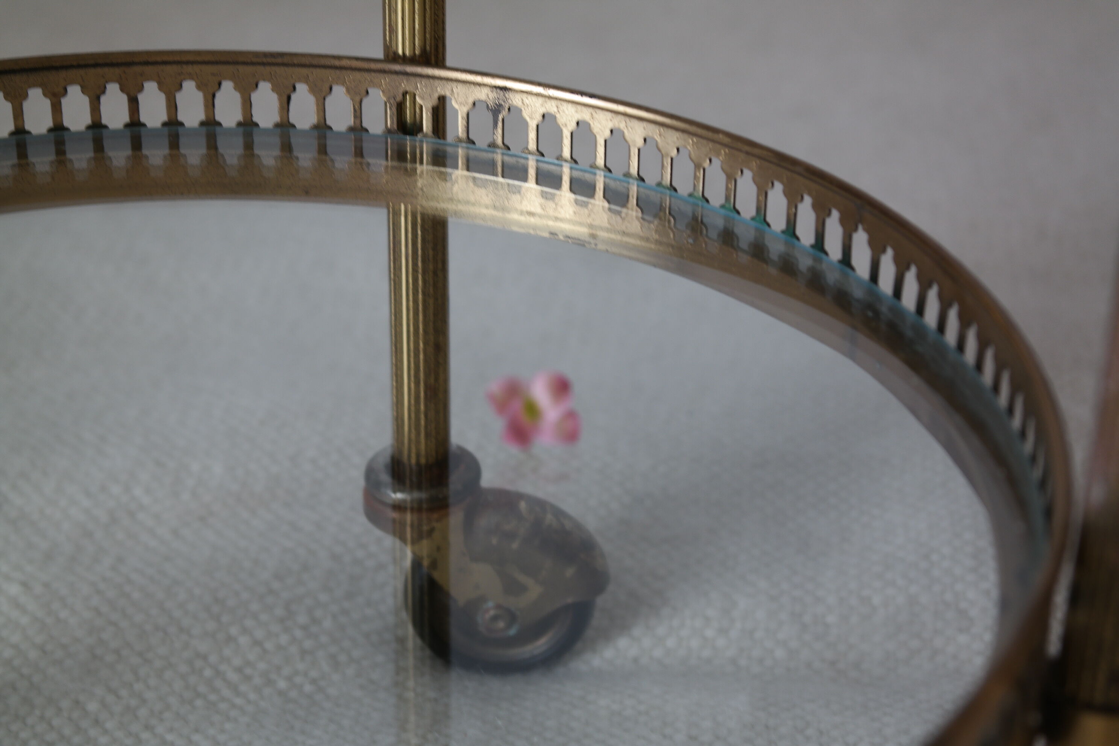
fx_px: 2393
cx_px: 560
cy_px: 373
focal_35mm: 77
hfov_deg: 26.3
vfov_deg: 17.7
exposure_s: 1/25
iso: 200
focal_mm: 50
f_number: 5.6
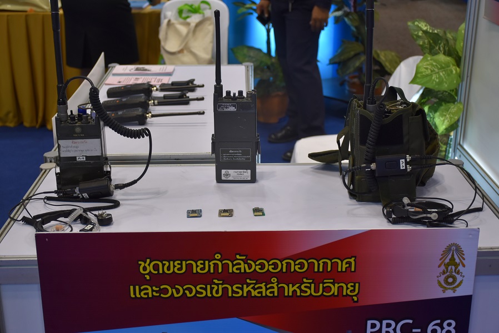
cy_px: 166
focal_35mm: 52
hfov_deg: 37.8
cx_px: 250
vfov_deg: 25.8
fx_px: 728
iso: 640
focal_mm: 35
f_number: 4.2
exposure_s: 1/60
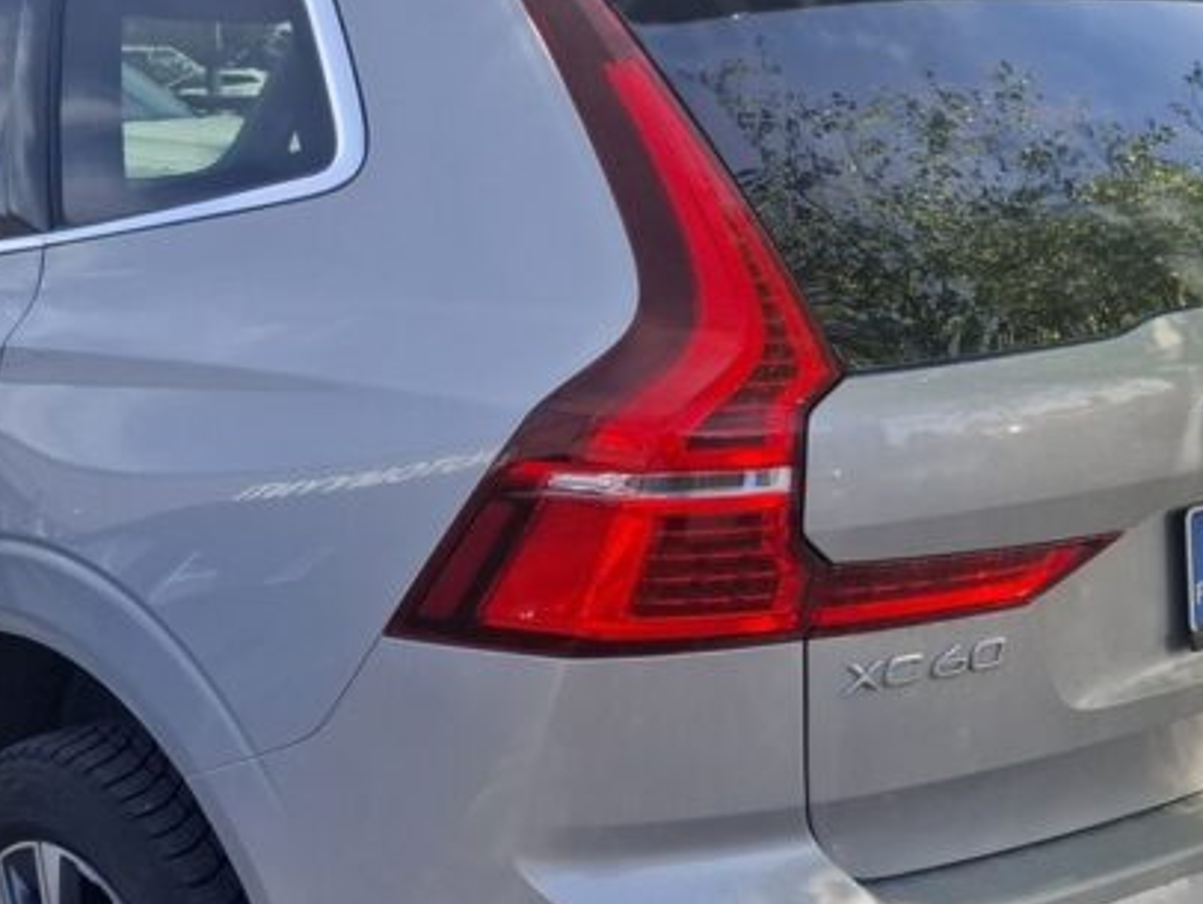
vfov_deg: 25.1
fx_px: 2017
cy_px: 628
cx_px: 477
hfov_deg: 33.1
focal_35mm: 58
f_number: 1.8
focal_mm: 5.54
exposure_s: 1/1013
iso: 50
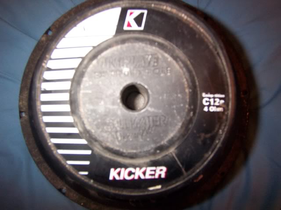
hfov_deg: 73.9
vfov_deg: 58.9
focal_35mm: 23
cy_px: 105
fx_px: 187
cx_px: 140
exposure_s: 1/30
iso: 200
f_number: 2.8
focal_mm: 3.8
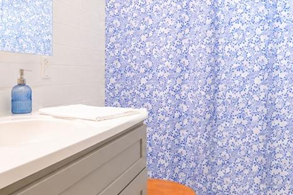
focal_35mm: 33
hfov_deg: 57.2
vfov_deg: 39.8
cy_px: 79
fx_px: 269
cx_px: 141
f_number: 6.4
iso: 2000
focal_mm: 10
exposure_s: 1/50
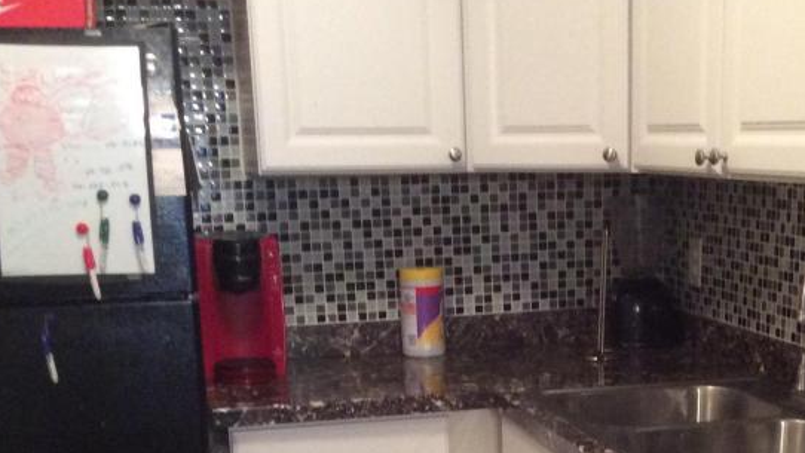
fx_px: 1409
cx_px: 560
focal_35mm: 66
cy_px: 457
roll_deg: +1.5
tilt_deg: -13.6
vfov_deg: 17.8
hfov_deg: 31.5
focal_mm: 3.3
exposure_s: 1/17
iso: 250
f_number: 2.4
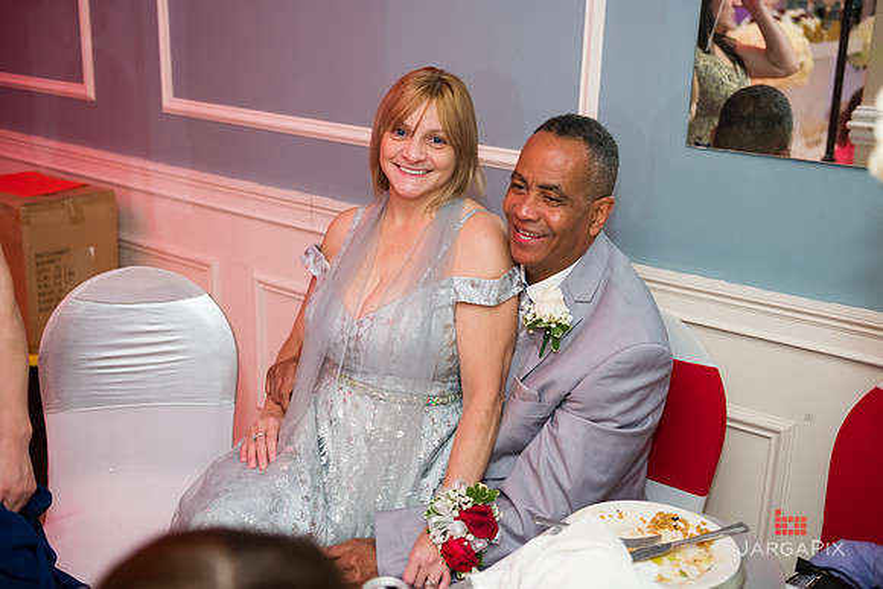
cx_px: 442
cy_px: 294
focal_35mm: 42
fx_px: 1030
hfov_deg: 46.4
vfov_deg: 31.9
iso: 1250
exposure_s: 1/125
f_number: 3.2
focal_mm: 42
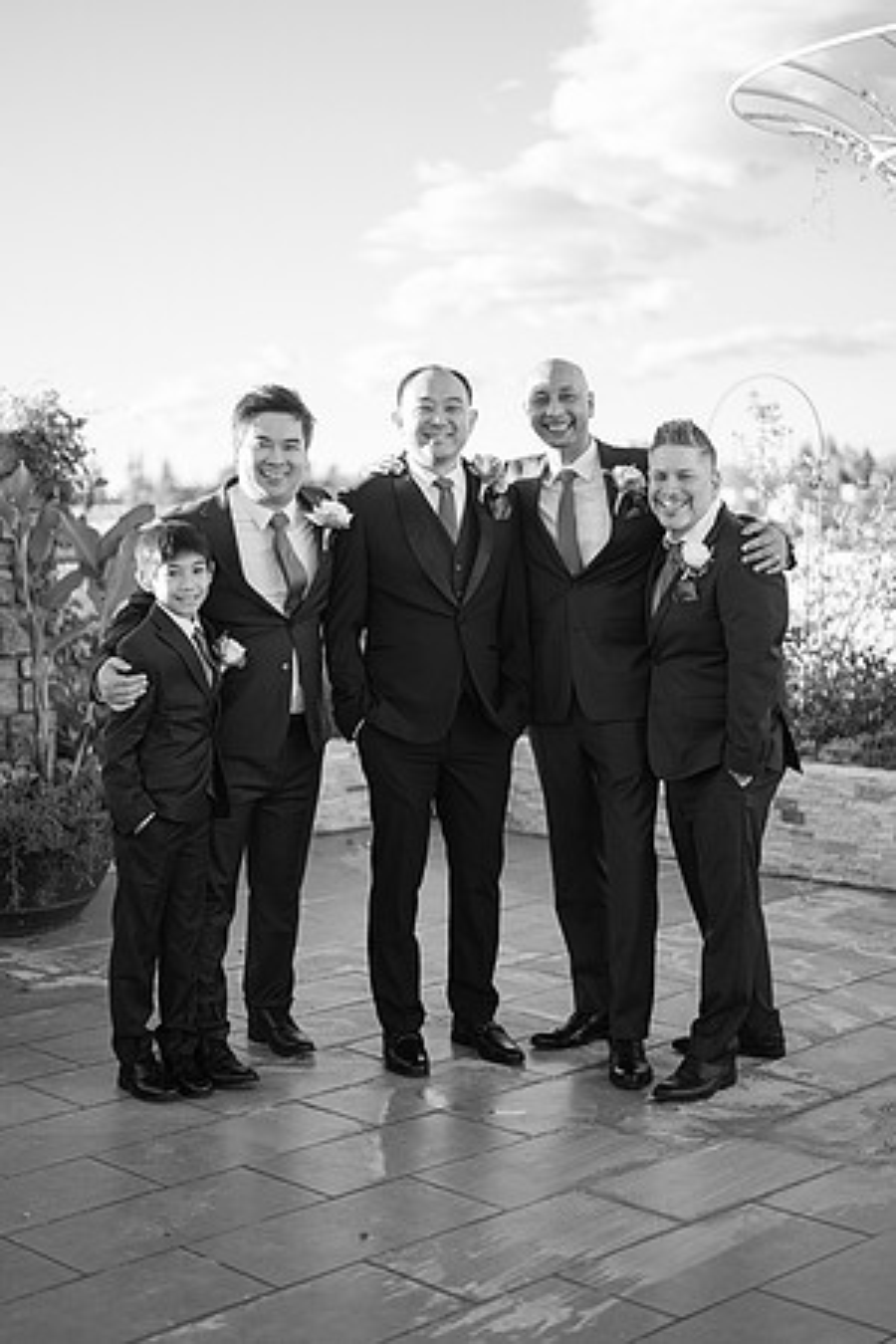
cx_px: 448
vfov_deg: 39.6
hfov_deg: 27.0
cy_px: 672
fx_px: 1867
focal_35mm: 50
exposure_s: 1/800
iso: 64
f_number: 1.8
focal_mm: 50
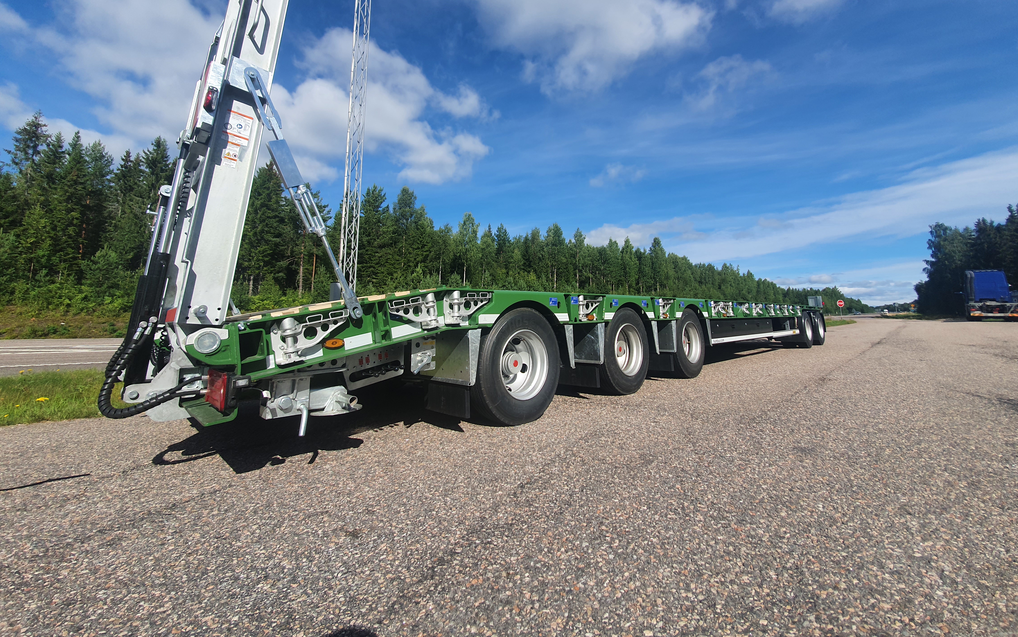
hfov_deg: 105.3
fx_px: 388
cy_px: 255
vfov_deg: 77.8
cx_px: 515
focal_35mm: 14
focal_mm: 1.8
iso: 50
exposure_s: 1/1336
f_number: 2.2
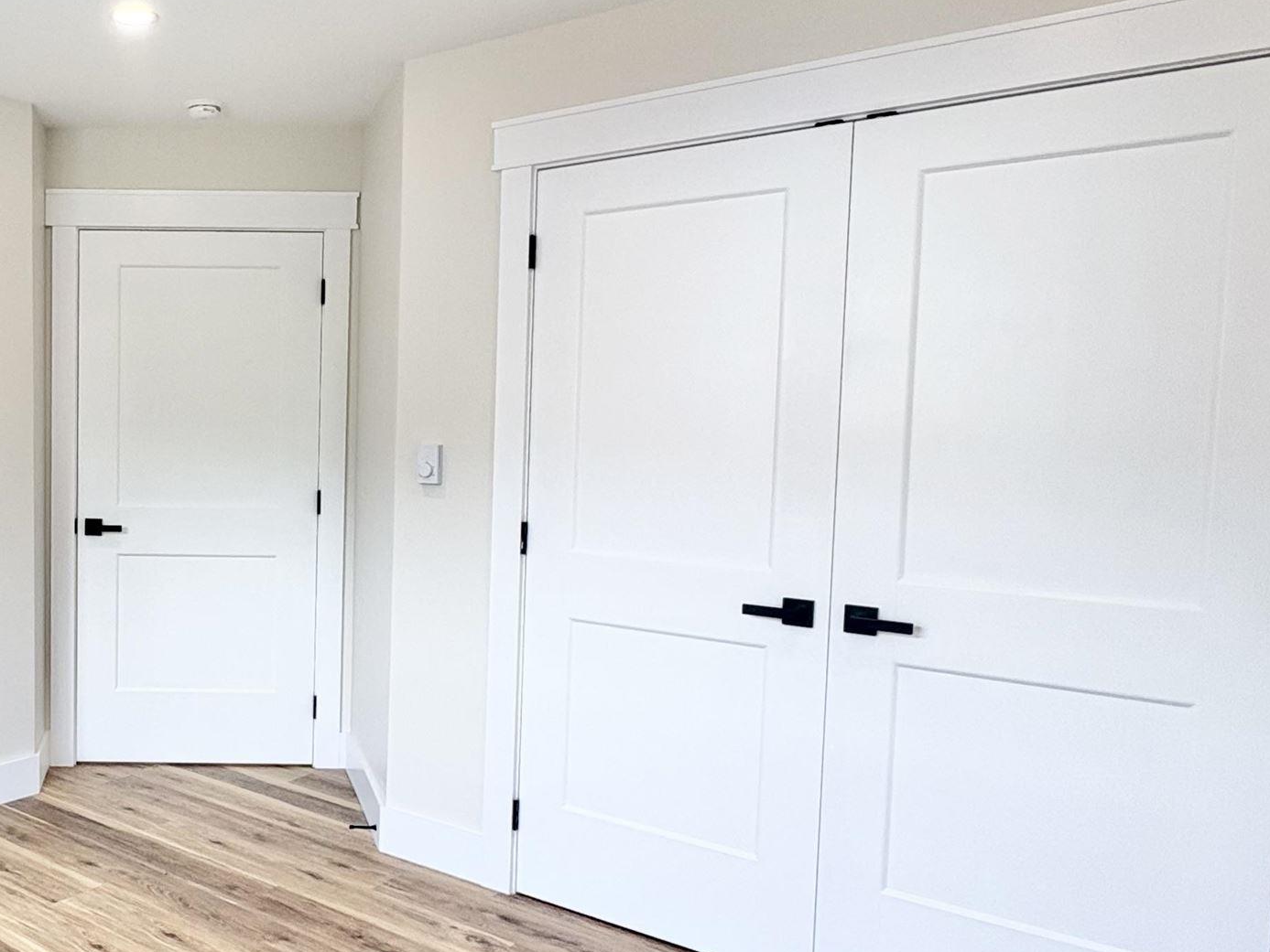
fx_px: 1138
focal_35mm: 31
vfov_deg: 45.5
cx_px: 176
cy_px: 488
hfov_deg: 52.7
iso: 64
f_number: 2.2
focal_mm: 2.22
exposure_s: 1/120
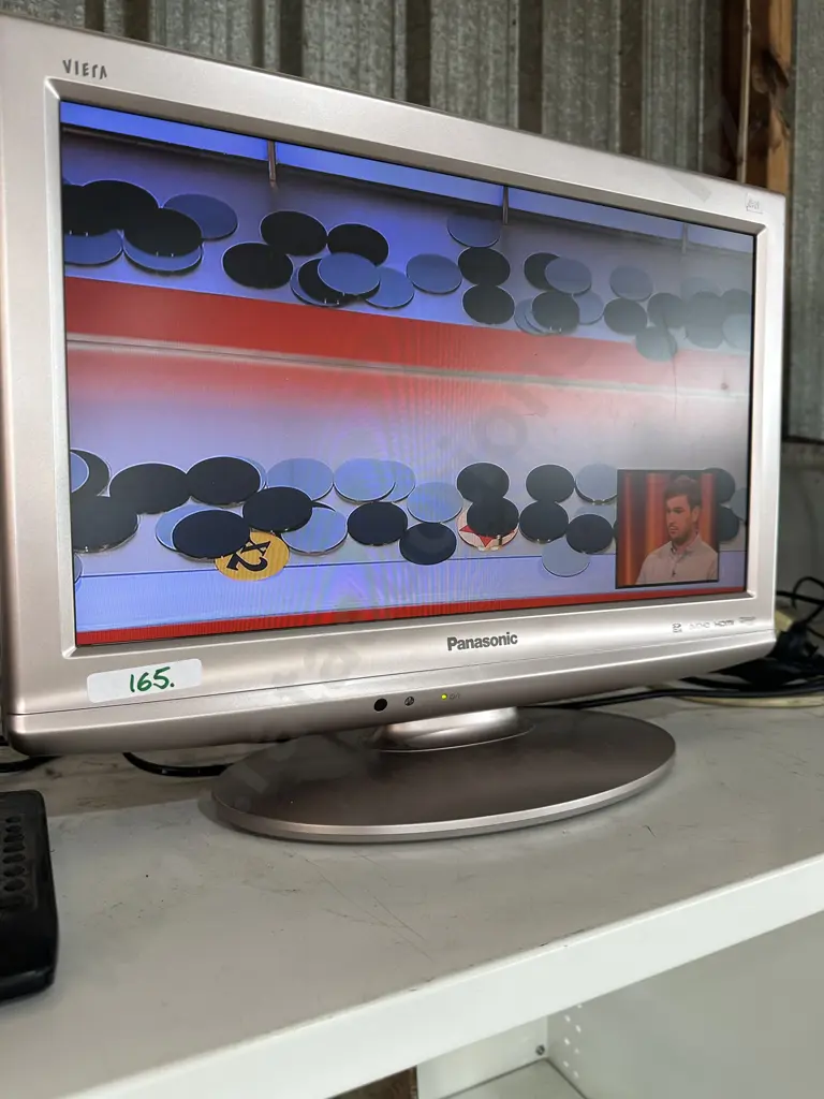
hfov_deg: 56.8
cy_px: 550
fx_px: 762
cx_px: 412
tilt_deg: -3.7
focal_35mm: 24
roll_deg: -1.0
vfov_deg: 71.6
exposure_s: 1/75
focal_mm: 6.86
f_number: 1.78
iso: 80
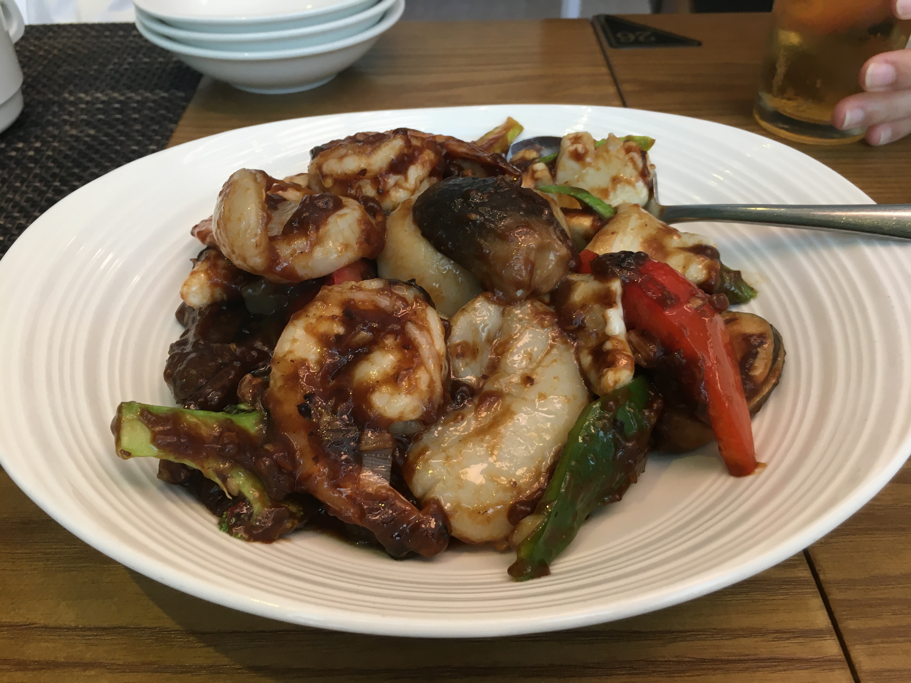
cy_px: 342
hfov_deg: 61.7
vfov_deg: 48.2
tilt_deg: -41.6
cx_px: 456
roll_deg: +1.4
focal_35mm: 29
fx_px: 763
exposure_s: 1/30
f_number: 2.2
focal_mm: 4.15
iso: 50
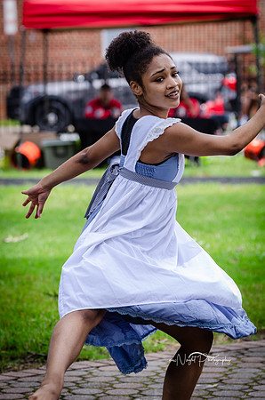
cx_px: 132
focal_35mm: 195
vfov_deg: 10.6
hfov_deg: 7.0
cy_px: 200
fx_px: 2163
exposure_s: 1/640
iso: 400
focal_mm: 130
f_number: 4
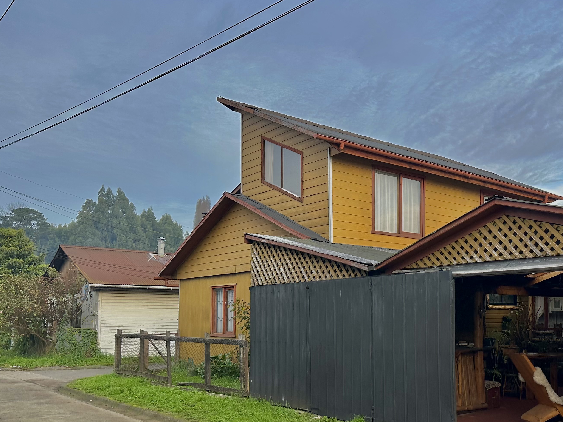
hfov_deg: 48.7
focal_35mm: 37
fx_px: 602
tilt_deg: +3.5
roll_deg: +0.7
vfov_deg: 38.2
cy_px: 285
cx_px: 401
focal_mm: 6.86
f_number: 1.78
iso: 80
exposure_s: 1/903
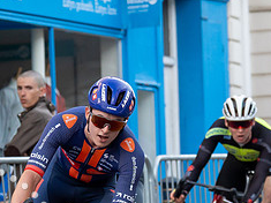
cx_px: 110
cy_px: 66
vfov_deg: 3.1
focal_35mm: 482
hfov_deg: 4.1
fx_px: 3772
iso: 500
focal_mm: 95
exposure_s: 1/640
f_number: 4
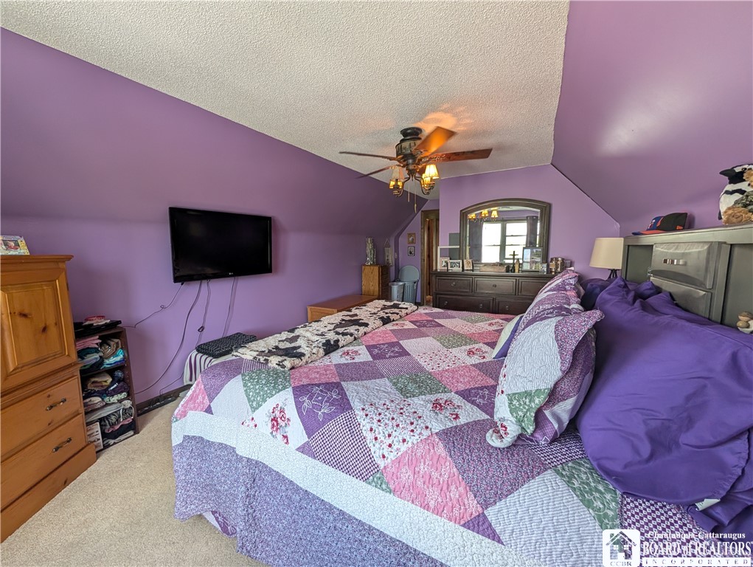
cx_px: 376
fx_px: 261
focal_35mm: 12
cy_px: 284
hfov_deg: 110.5
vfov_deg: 94.6
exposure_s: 1/120
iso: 115
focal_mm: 2.02
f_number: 1.7
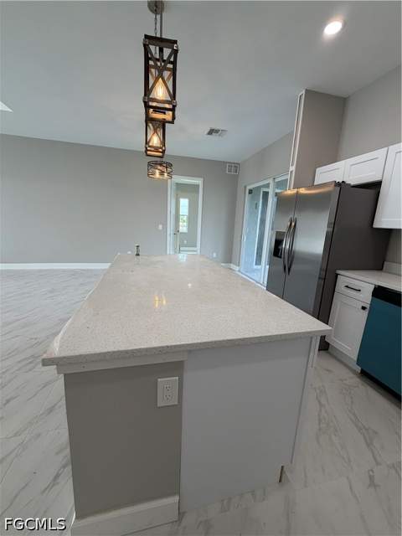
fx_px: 217
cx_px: 201
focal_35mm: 14
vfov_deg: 102.1
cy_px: 268
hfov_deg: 85.7
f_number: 2.2
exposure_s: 1/120
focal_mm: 2.22
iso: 100
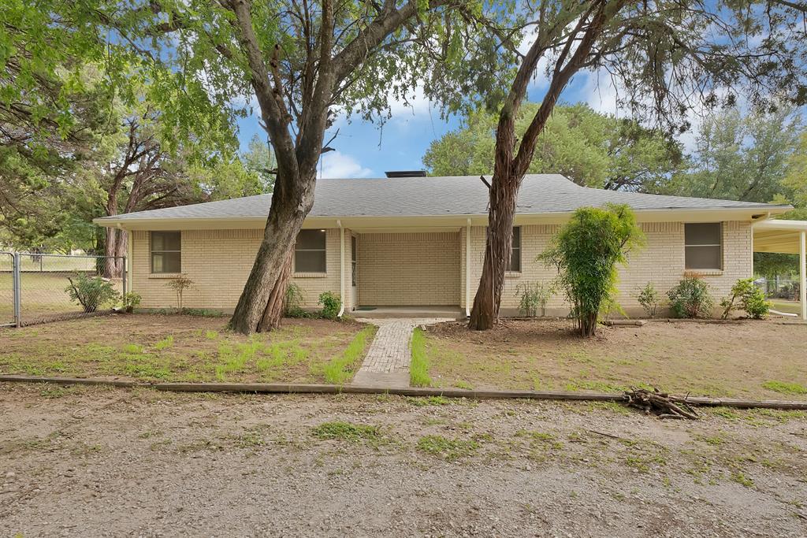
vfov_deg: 61.9
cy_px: 269
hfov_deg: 84.0
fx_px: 448
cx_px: 404
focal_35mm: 20
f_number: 9
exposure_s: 1/40
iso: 640
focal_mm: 20
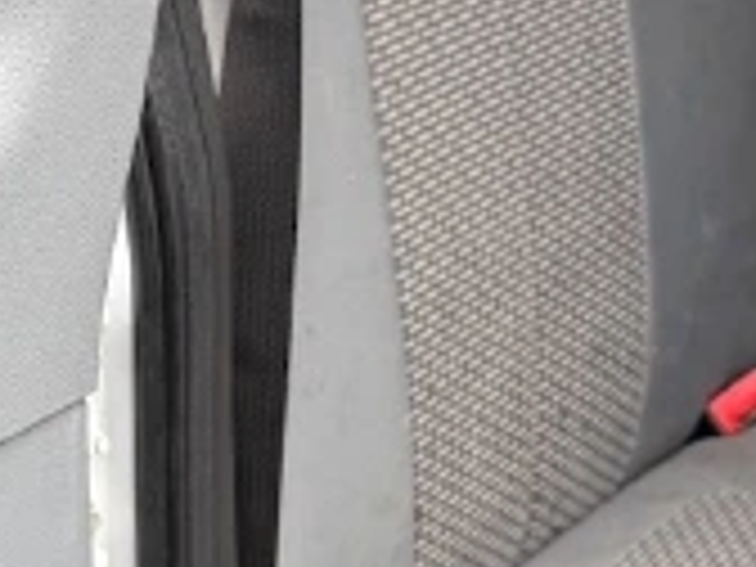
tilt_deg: -20.5
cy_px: 256
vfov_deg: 13.0
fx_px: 2490
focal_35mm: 114
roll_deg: +2.0
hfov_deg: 16.8
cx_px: -36
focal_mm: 6.76
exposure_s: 1/121
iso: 125
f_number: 1.78
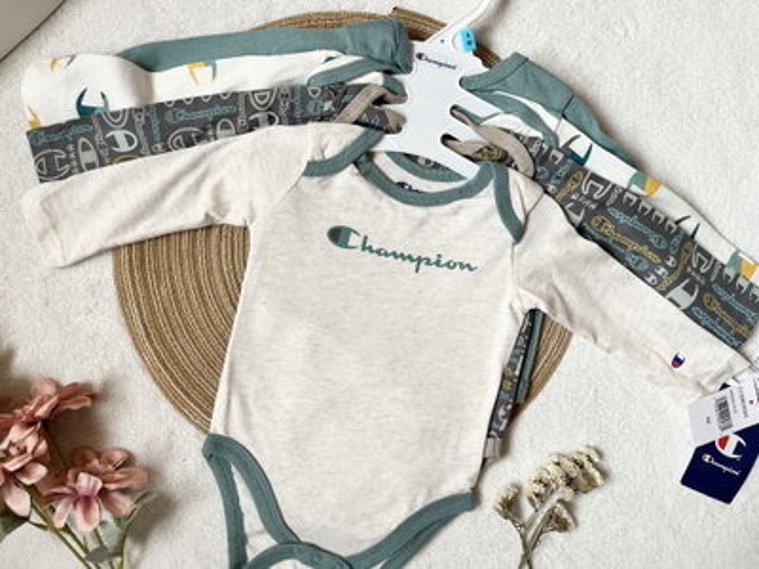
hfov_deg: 67.3
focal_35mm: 26
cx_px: 380
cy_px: 284
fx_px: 570
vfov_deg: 53.1
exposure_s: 1/112
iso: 125
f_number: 1.6
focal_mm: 5.1
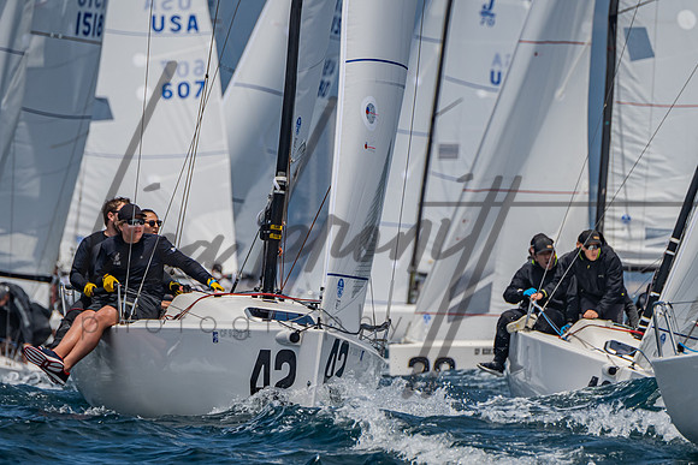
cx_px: 426
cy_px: 295
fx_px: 11778
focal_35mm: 607
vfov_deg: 2.3
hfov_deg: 3.4
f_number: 6.3
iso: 400
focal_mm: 370
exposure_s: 1/2500
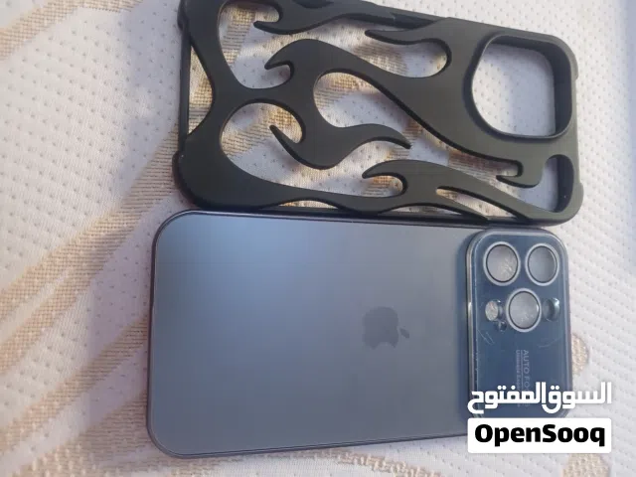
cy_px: 238
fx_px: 496
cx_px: 318
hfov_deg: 65.3
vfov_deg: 51.4
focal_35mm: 27
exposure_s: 1/25
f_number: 1.8
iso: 250
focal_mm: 4
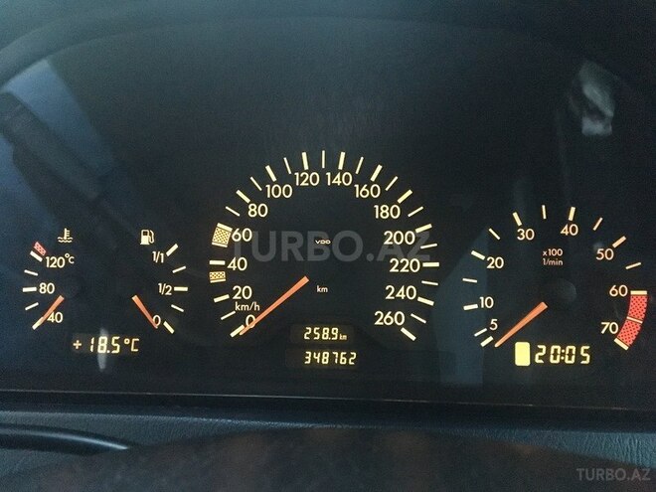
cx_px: 328
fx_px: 550
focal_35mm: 29
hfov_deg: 61.7
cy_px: 246
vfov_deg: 48.2
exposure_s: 1/17
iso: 1600
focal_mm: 4.15
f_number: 2.2
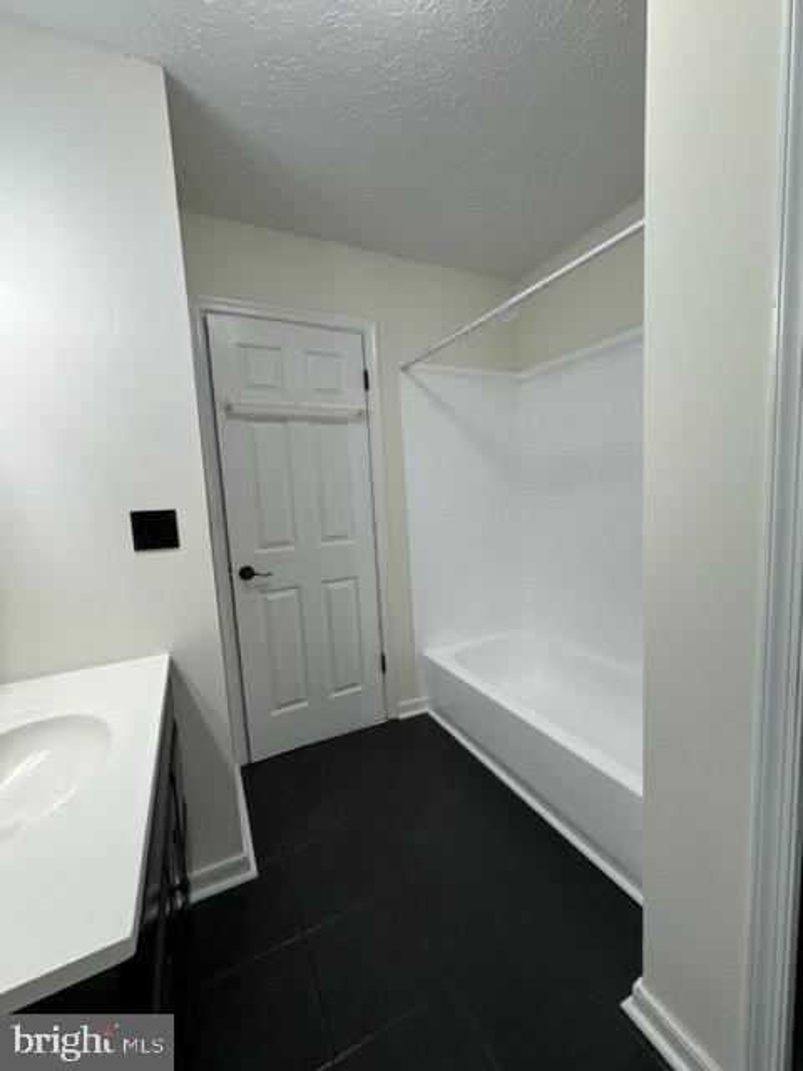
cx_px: 402
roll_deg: +2.7
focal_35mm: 14
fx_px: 433
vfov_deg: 102.1
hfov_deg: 85.7
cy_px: 536
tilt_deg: -5.1
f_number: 2.2
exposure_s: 1/120
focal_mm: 2.22
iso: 250
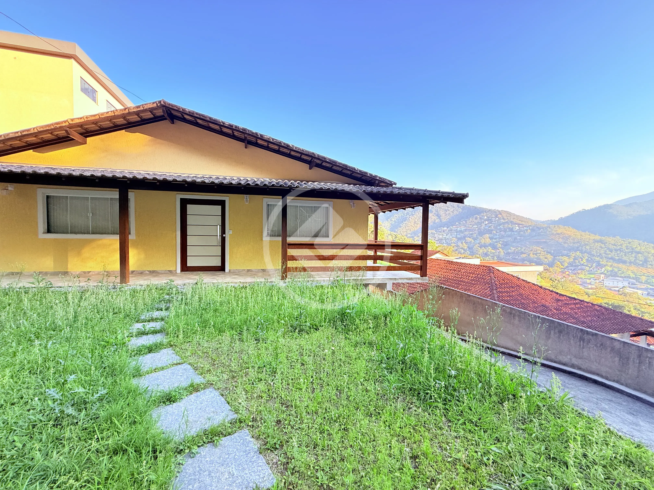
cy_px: 245
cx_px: 327
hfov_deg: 102.1
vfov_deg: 85.7
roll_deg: -0.8
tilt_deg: -2.1
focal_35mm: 14
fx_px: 265
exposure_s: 1/103
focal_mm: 2.22
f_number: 2.2
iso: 64
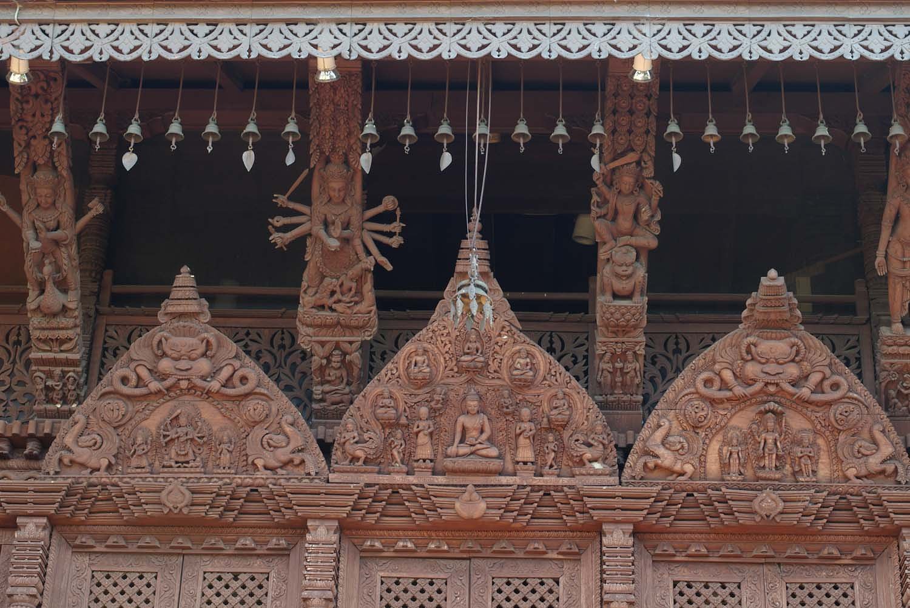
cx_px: 455
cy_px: 304
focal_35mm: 75
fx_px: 1896
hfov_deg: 27.0
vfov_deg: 18.2
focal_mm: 50
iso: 200
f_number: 5.6
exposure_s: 1/30
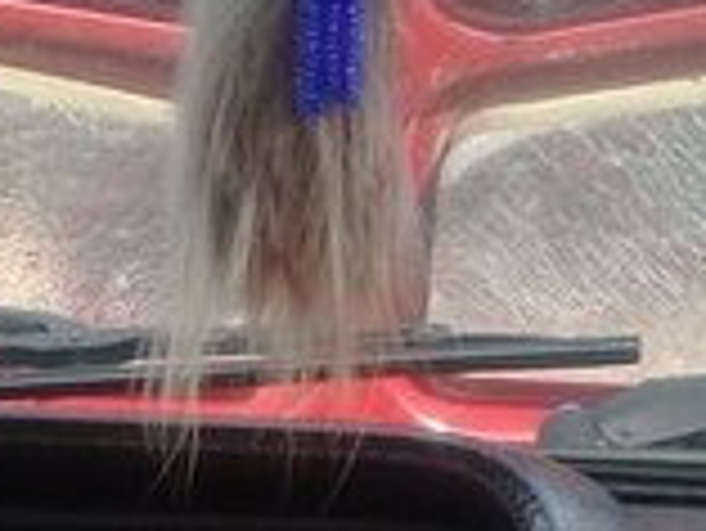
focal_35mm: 130
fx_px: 2653
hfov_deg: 14.5
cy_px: 1033
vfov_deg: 10.6
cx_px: -238
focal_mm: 3.3
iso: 64
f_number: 2.2
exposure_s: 1/216
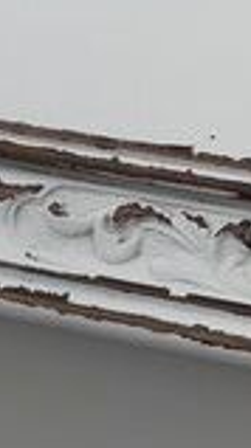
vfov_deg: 19.3
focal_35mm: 111
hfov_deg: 9.6
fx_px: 1318
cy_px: 270
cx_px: 606
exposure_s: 1/1008
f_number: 1.9
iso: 40
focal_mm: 3.6
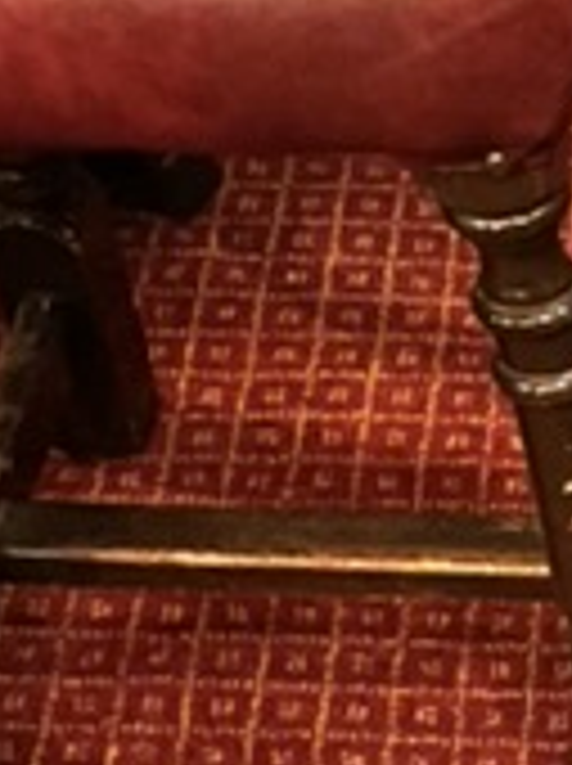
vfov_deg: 12.2
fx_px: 3468
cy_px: 1035
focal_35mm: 157
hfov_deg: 8.6
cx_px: 1387
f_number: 1.6
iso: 500
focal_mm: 4.2
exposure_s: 1/8
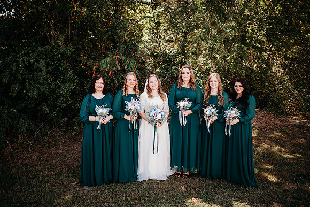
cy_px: 104
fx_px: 207
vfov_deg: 53.2
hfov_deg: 73.7
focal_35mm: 24
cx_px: 155
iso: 160
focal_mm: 24
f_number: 2.2
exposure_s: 1/800
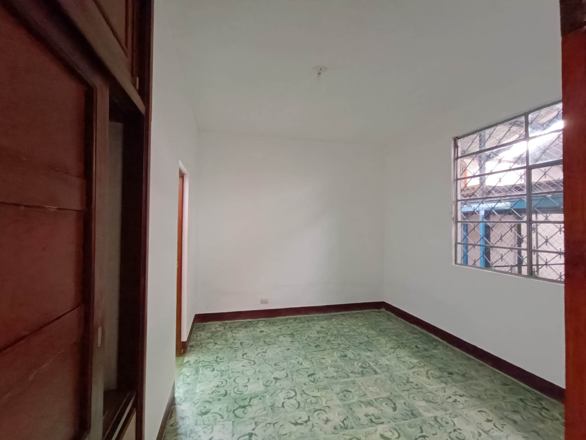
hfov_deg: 94.5
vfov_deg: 78.1
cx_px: 293
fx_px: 271
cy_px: 220
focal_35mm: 16
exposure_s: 1/25
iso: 941
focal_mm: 1.66
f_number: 2.2
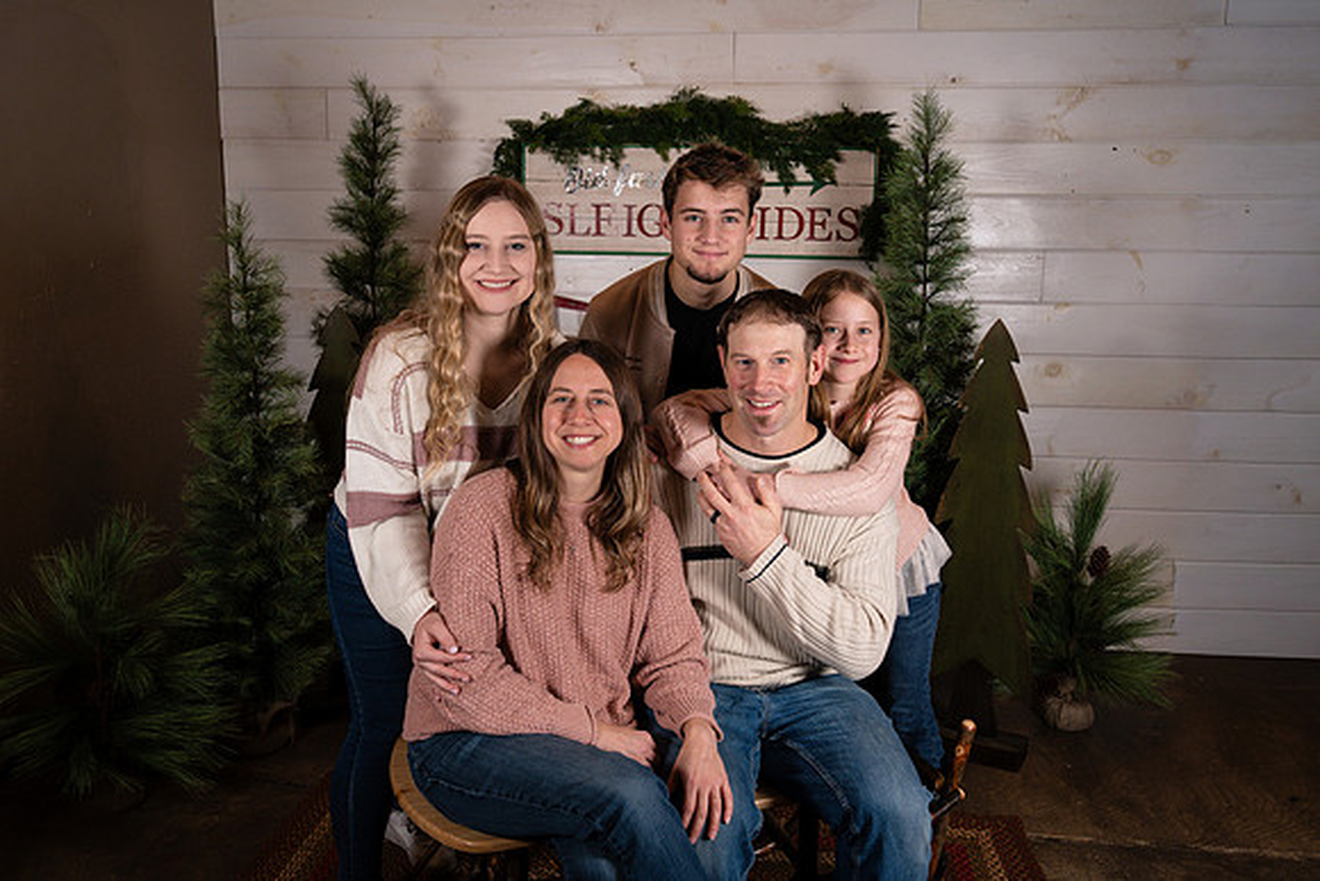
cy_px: 440
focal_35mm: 31
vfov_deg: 42.8
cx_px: 660
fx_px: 1123
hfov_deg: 60.9
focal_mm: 30
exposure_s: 1/250
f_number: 5.6
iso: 400
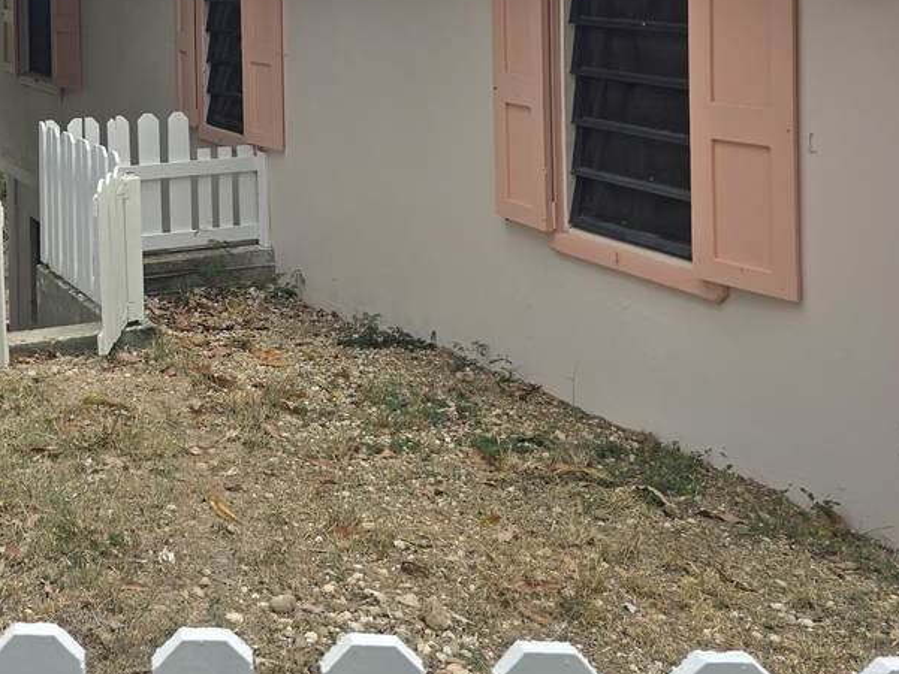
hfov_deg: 35.9
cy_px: -22
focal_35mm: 49
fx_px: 1273
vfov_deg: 27.7
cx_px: 45
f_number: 1.7
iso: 12
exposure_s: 1/542
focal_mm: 6.3
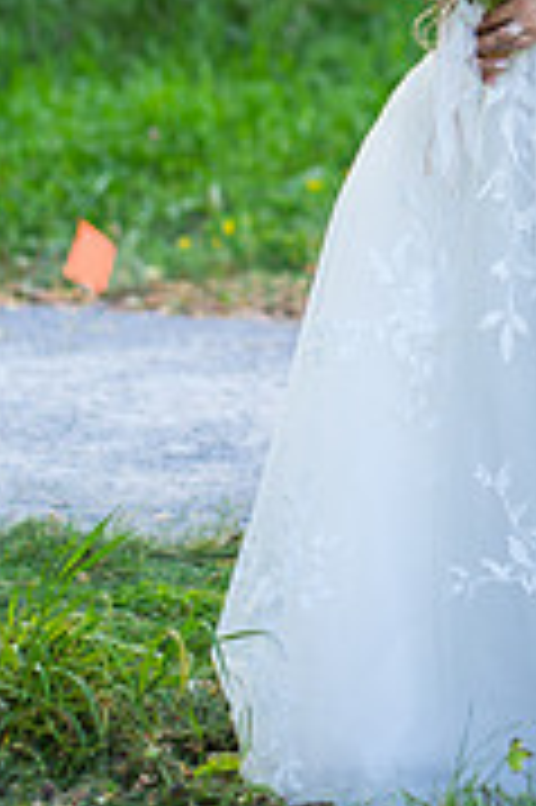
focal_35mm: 214
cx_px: 640
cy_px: 36
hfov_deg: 6.4
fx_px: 4788
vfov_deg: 9.6
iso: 250
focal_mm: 85
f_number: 2.2
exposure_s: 1/400
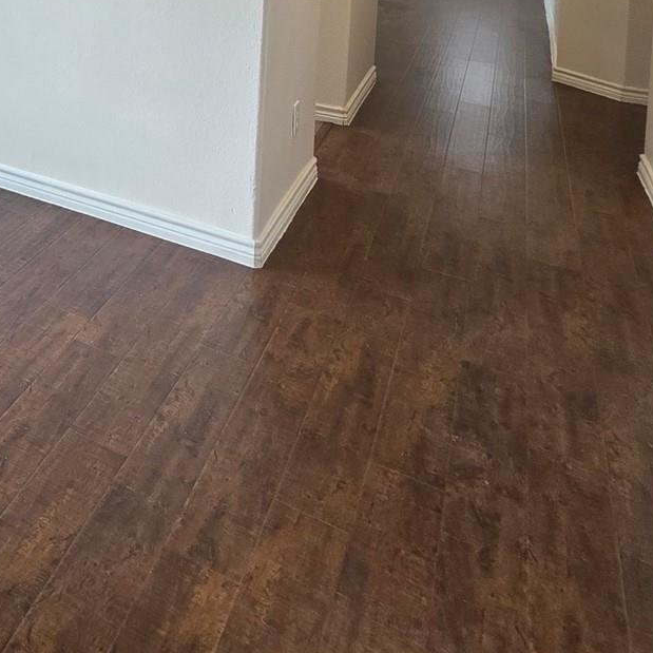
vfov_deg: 34.3
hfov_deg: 32.8
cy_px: -149
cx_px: -193
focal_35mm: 38
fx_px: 811
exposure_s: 1/60
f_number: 1.9
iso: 100
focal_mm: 2.2
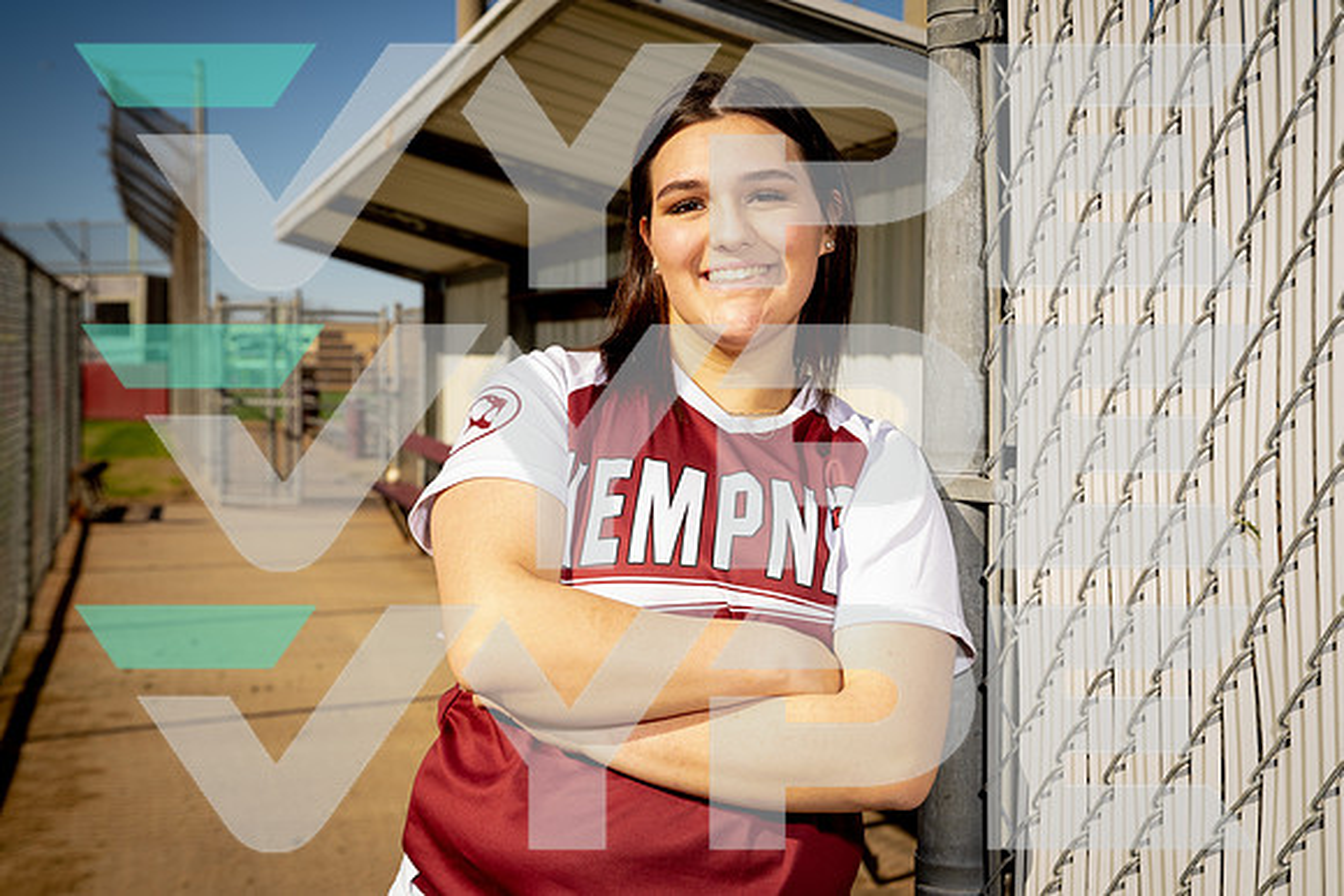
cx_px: 672
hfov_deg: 37.5
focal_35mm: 53
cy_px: 448
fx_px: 1979
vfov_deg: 25.5
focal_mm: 53
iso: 100
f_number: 7.1
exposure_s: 1/250
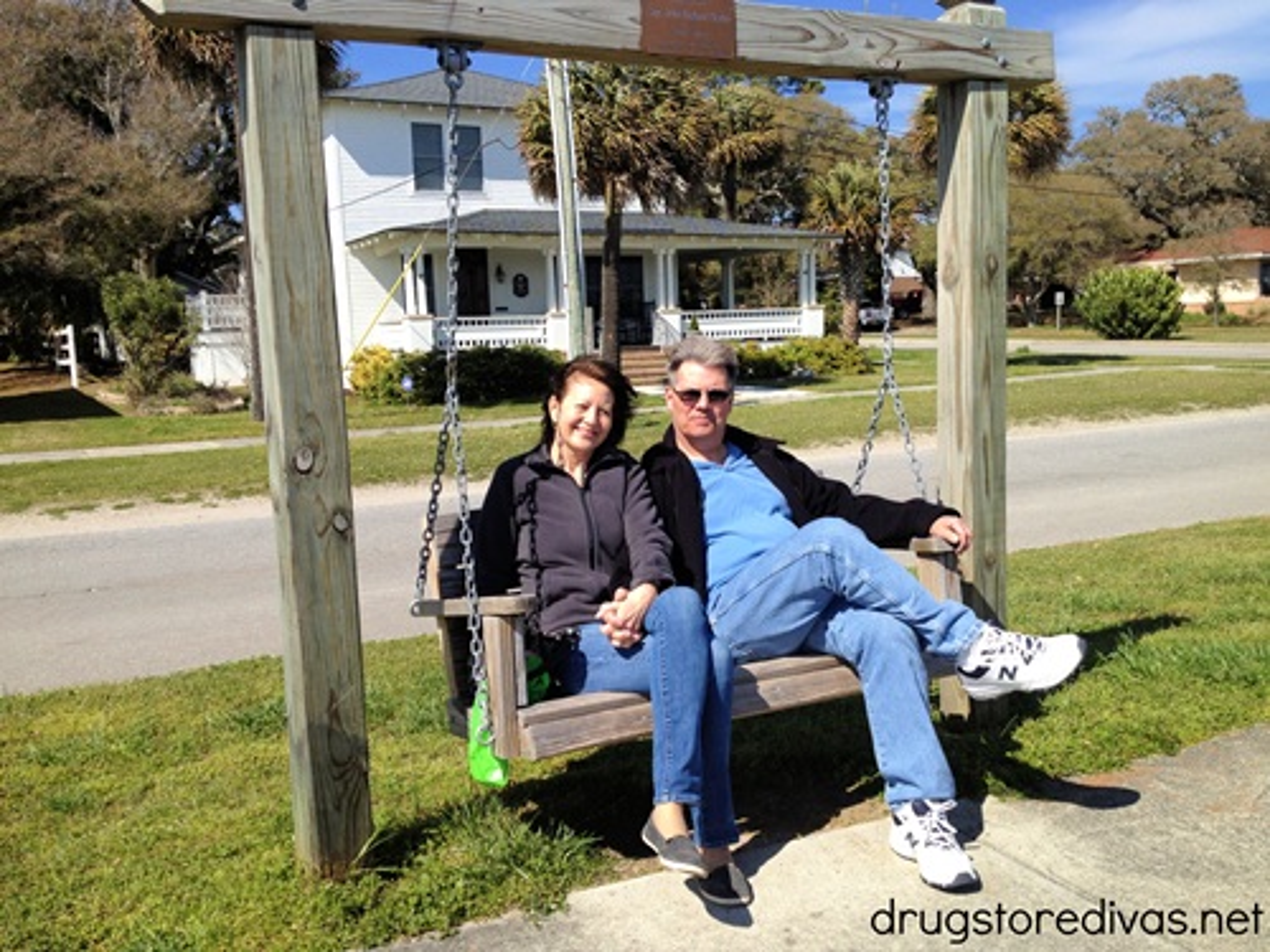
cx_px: 635
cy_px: 476
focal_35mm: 35
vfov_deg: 40.7
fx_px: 1284
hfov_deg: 52.6
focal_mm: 4.28
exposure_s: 1/1905
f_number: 2.4
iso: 50
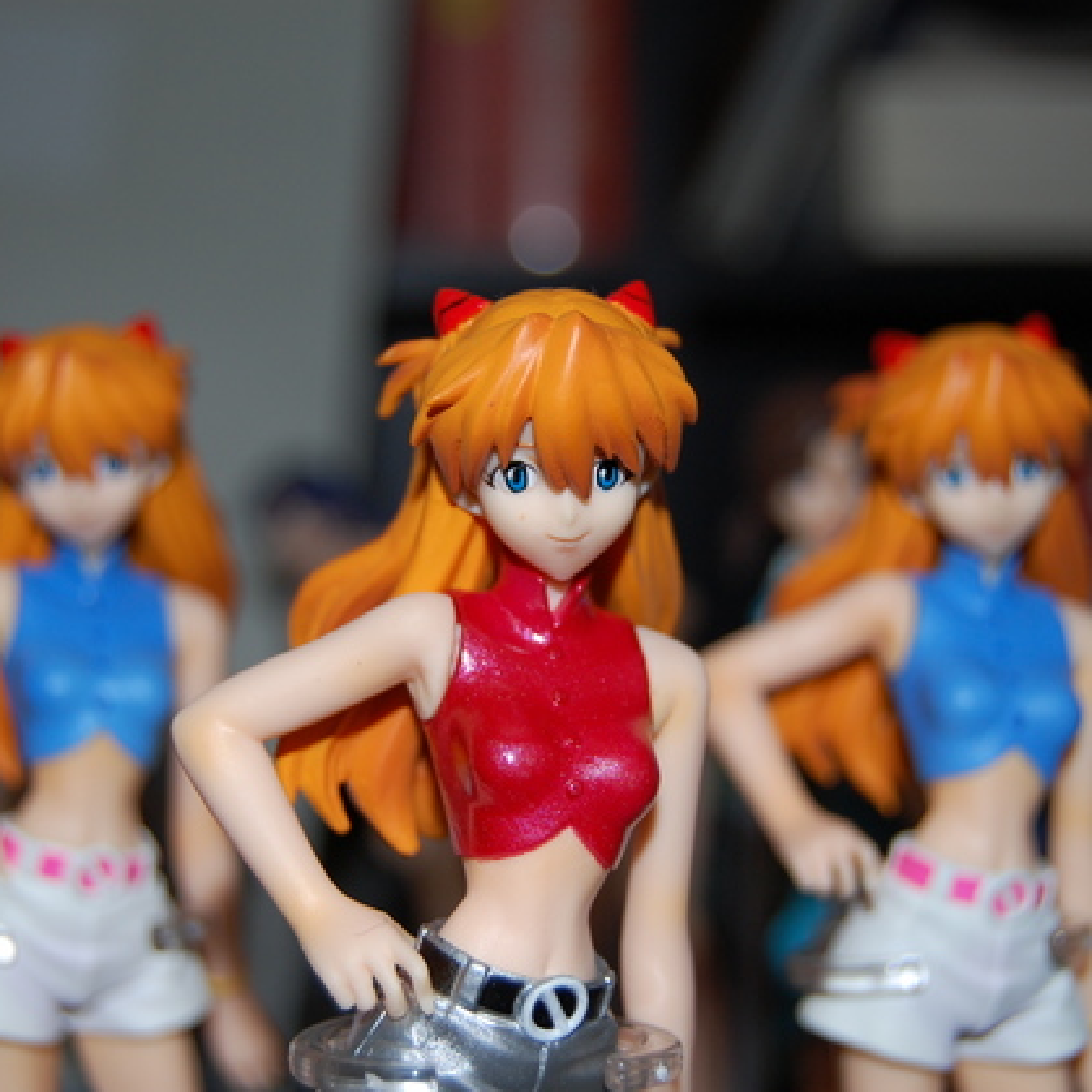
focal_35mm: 74
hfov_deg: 23.4
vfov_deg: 23.4
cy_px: 553
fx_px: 2641
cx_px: 529
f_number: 4.8
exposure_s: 1/60
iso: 220
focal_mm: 38
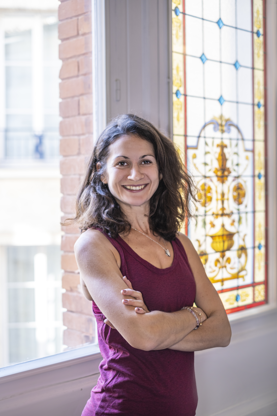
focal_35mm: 53
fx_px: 612
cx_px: 138
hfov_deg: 25.5
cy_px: 208
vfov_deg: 37.5
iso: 250
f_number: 2
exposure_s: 1/160
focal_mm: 35
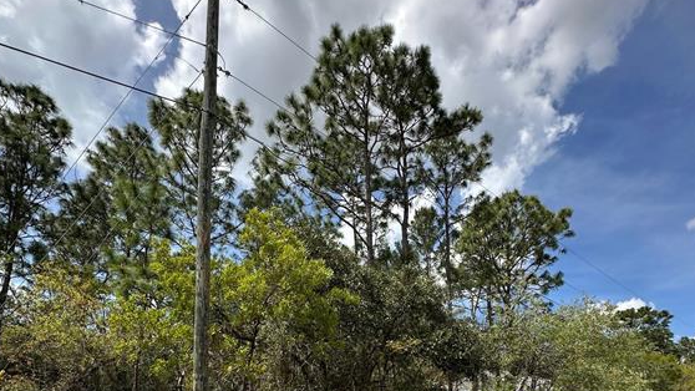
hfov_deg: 83.8
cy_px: 365
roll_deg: -1.5
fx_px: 387
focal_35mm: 21
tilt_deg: +9.5
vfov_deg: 47.2
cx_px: 345
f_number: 2.2
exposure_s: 1/1114
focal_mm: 2.22
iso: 50
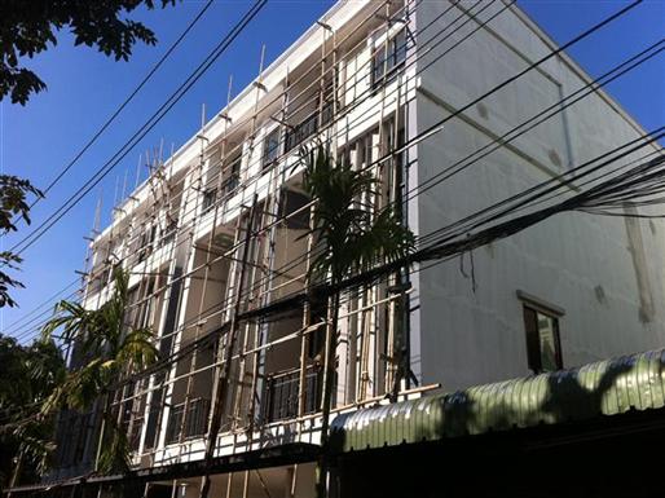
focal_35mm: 35
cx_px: 332
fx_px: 672
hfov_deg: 52.6
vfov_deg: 40.7
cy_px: 249
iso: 80
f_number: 2.8
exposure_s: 1/1040
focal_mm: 3.85
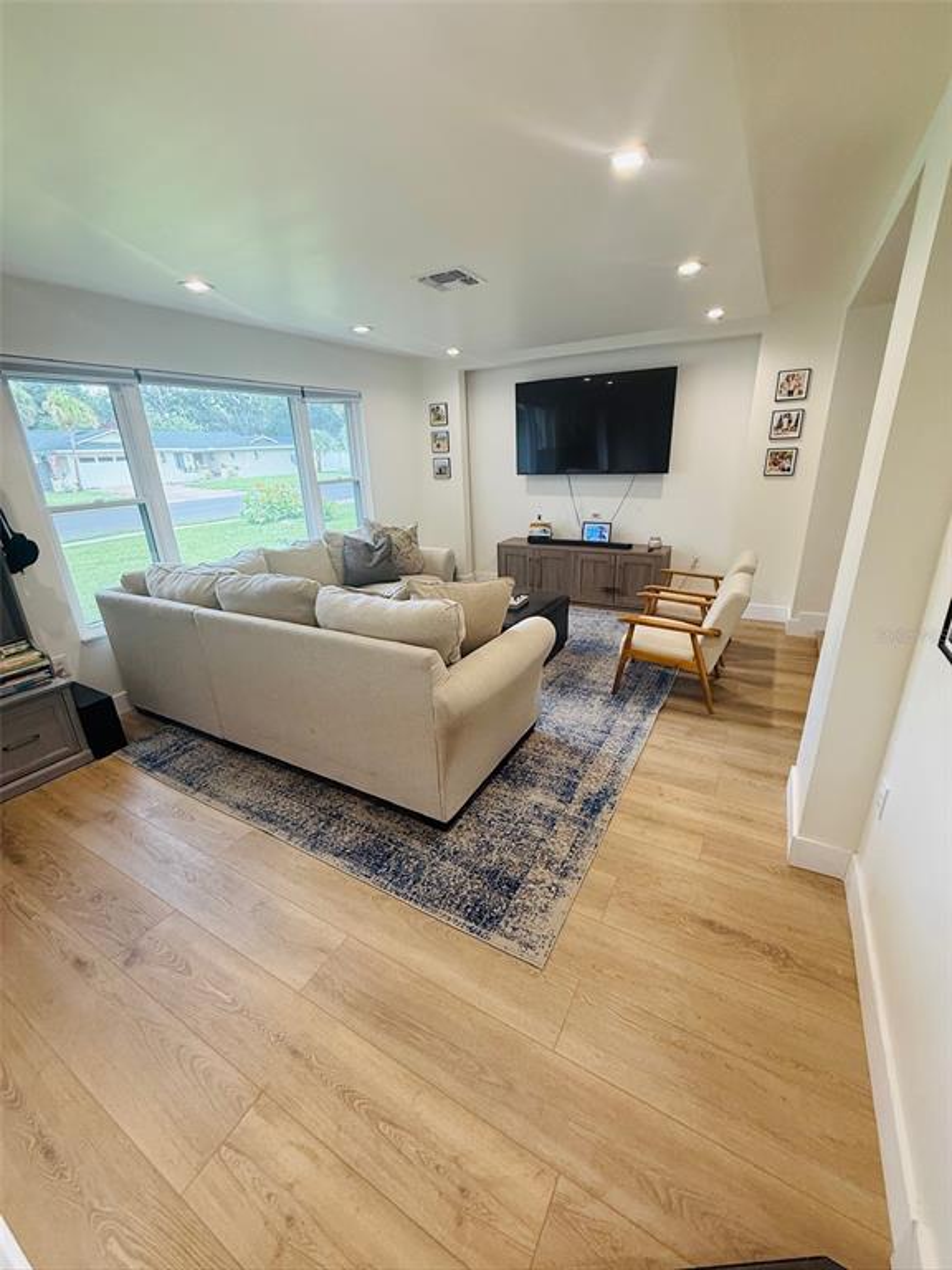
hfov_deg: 85.7
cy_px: 635
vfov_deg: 102.1
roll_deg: +1.7
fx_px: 513
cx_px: 476
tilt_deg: -20.0
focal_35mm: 14
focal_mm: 2.22
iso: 250
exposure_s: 1/120
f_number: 2.2
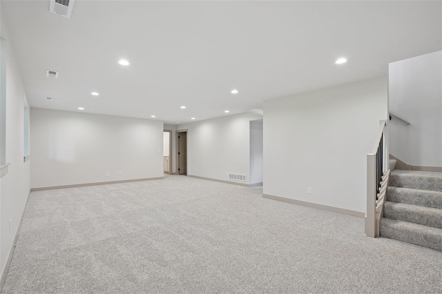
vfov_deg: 70.4
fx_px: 209
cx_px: 221
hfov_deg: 93.3
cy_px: 147
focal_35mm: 17
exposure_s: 1/8
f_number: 9
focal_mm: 17
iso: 400
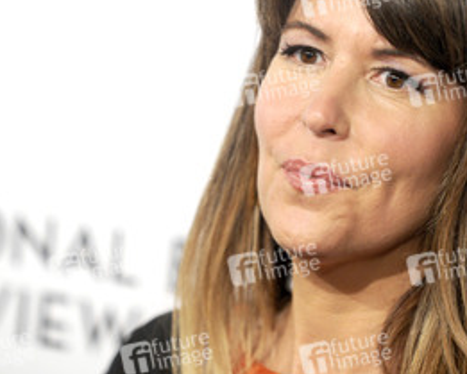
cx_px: 297
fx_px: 3913
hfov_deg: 6.8
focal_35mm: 283
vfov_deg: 5.5
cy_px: 131
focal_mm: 175
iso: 1600
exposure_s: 1/200
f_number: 4
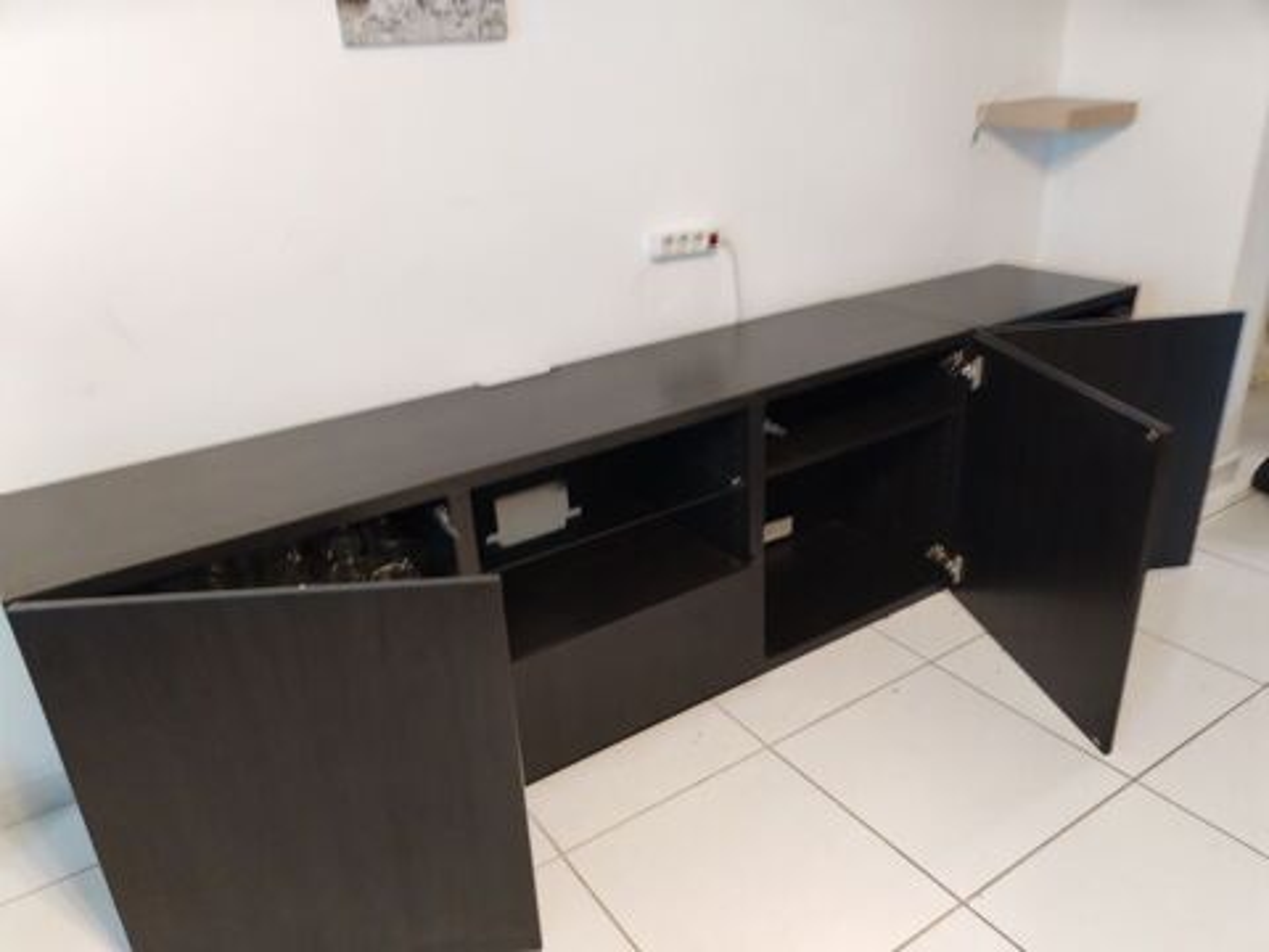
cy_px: 476
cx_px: 634
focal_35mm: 29
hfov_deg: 61.7
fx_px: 1063
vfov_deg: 48.2
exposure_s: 1/25
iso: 1027
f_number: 1.8
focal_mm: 4.75
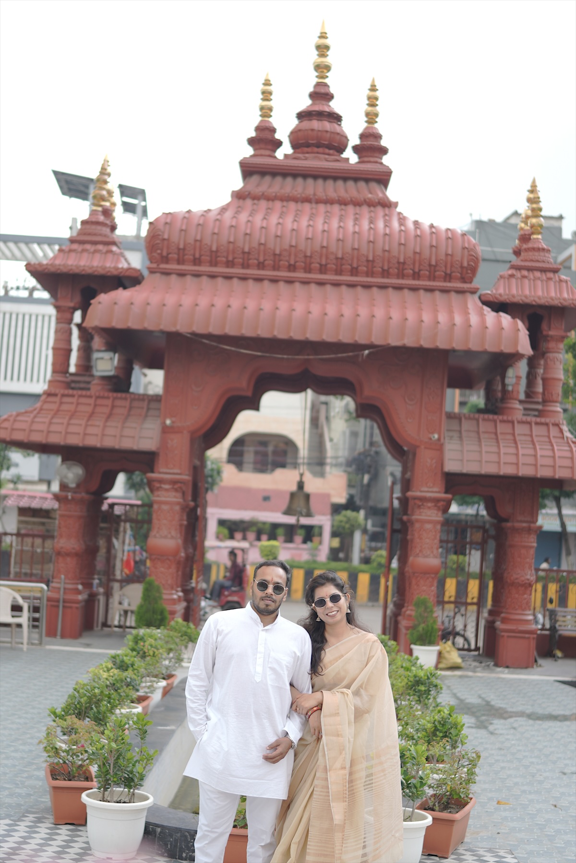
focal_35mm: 52
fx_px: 1248
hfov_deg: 26.0
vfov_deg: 38.2
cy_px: 432
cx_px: 288
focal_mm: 35
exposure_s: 1/200
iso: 100
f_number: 1.4
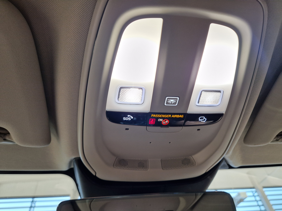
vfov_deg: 58.9
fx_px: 187
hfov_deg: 73.9
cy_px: 106
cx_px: 141
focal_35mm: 23
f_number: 1.8
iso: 160
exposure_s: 1/50
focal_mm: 5.4
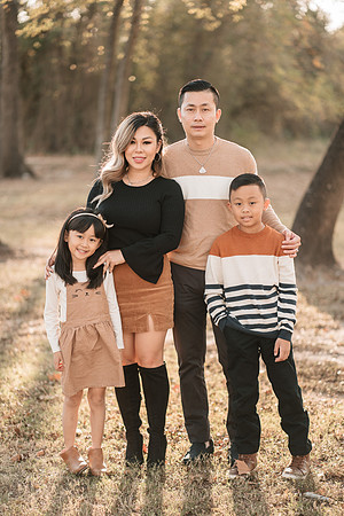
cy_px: 258
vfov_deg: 23.9
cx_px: 172
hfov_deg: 16.1
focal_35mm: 85
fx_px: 1218
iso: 125
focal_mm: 85
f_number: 1.8
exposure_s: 1/320
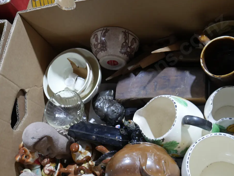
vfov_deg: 32.2
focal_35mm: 45
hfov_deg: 42.0
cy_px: 98
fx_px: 304
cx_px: 120
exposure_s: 1/60
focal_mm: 20
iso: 1000
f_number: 4.4
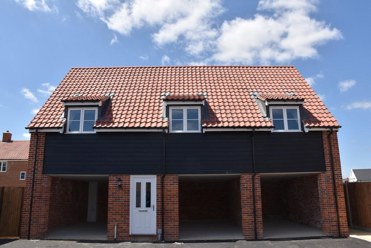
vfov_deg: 47.9
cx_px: 186
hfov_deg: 67.4
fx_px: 278
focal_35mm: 27
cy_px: 124
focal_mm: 18
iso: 100
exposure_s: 1/200
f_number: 9
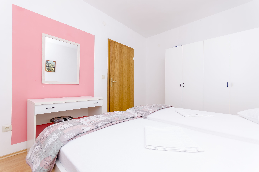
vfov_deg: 77.1
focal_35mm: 15
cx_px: 130
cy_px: 86
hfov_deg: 100.5
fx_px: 108
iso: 250
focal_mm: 10
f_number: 8
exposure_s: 1/100
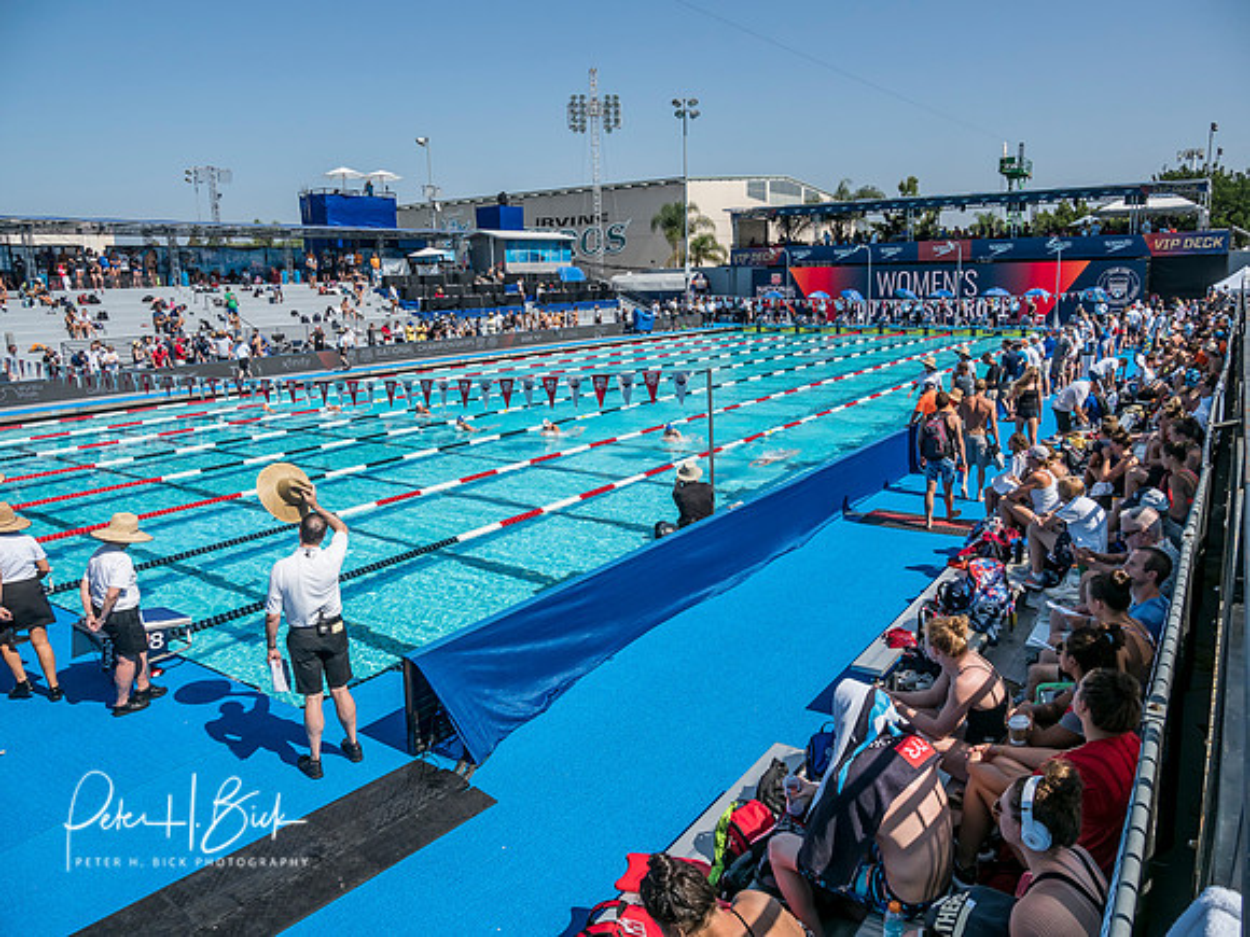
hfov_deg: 71.6
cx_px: 625
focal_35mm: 24
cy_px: 468
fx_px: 867
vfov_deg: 56.8
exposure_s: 1/1600
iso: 250
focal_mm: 12
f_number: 5.6
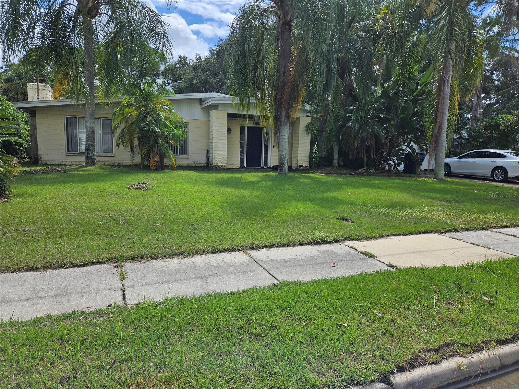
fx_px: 345
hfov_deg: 73.9
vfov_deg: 58.9
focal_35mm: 23
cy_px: 194
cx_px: 260
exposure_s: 1/1839
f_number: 1.8
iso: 25
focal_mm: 5.4
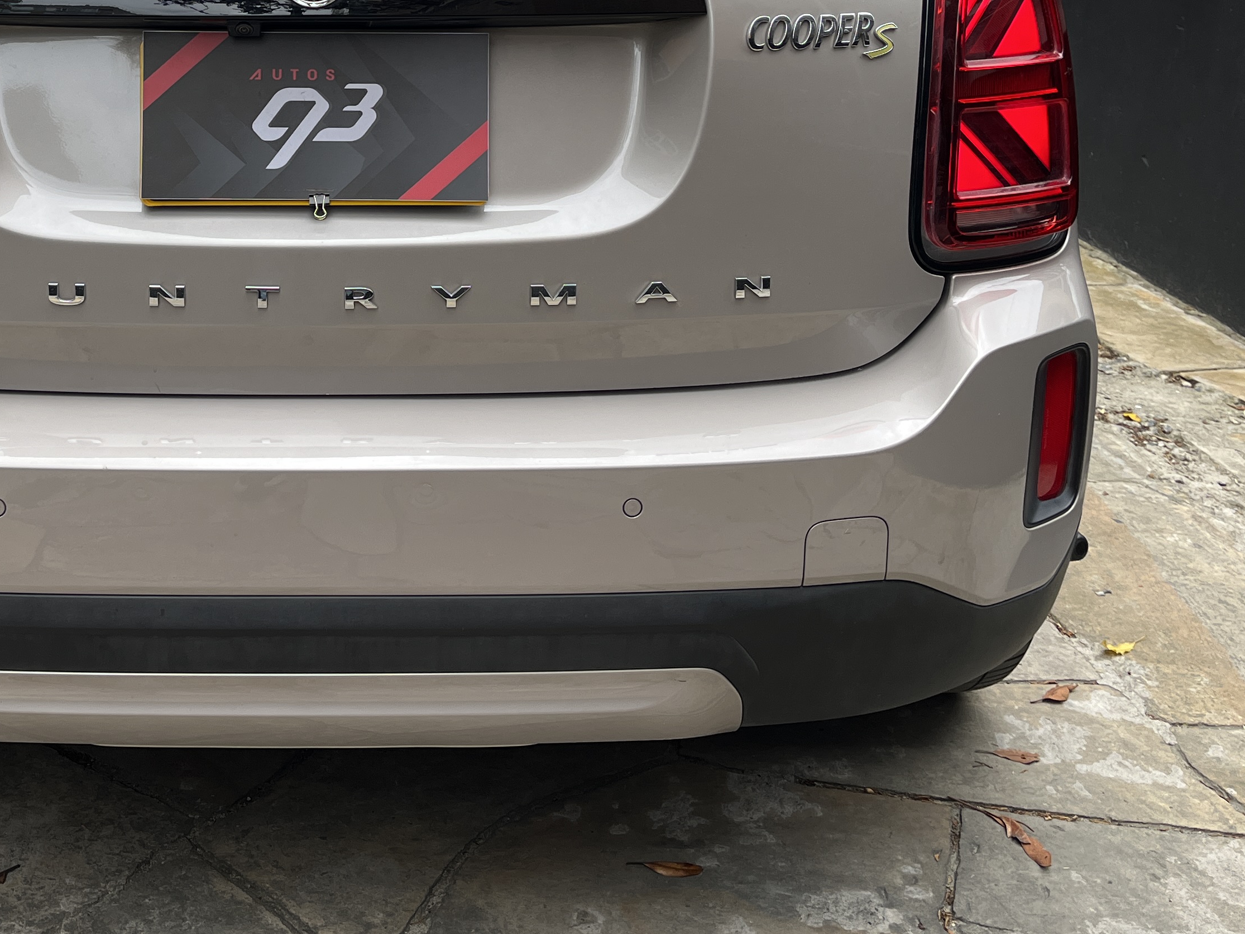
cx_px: 314
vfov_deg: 29.7
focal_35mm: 47
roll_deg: -1.0
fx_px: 1691
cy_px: 103
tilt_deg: -10.4
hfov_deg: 39.4
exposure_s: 1/1009
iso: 50
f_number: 1.6
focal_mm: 5.1
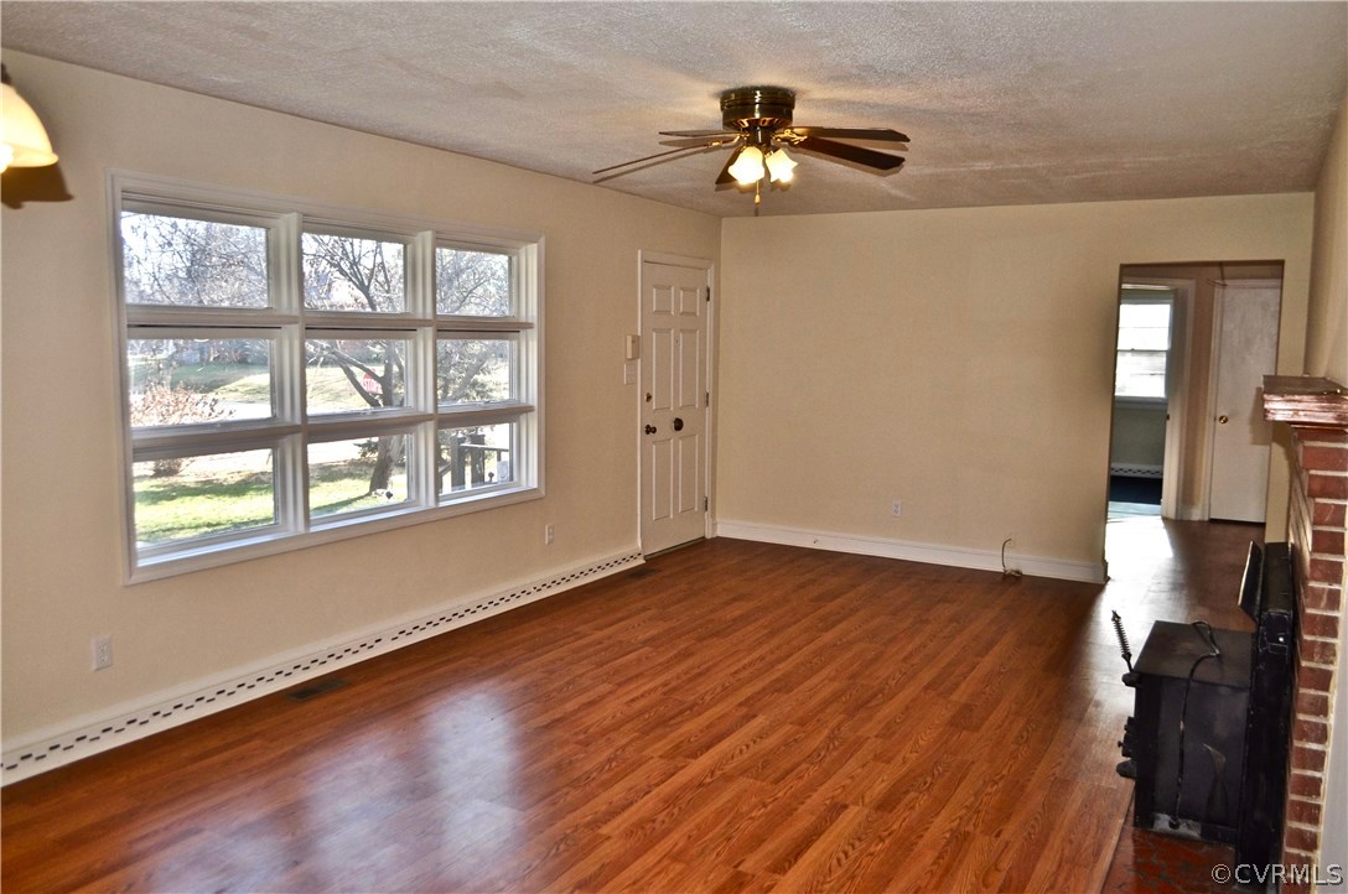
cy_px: 447
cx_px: 674
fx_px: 1009
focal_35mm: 27
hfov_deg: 67.5
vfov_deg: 47.8
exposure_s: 1/200
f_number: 3.5
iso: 280
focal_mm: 18
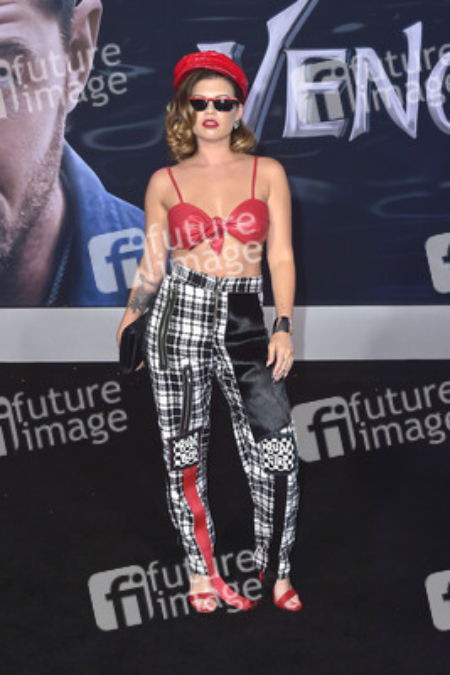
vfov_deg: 44.5
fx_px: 824
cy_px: 338
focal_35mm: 44
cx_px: 225
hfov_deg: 30.5
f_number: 5.6
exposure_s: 1/250
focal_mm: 44
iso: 400
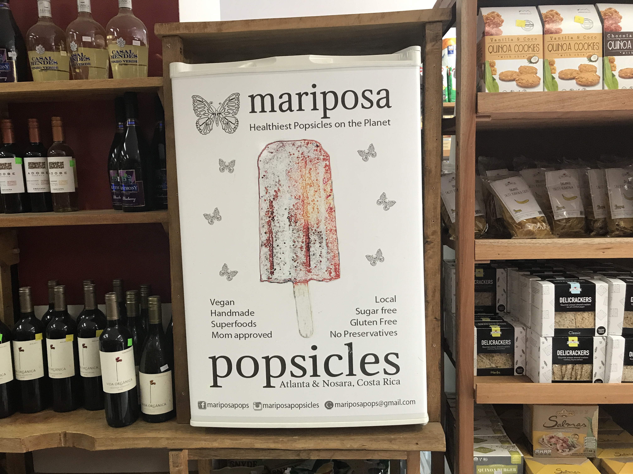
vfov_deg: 49.7
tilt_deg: -5.3
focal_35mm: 28
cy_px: 237
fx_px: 512
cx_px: 316
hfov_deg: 63.4
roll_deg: +2.0
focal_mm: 3.99
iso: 40
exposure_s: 1/15
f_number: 1.8
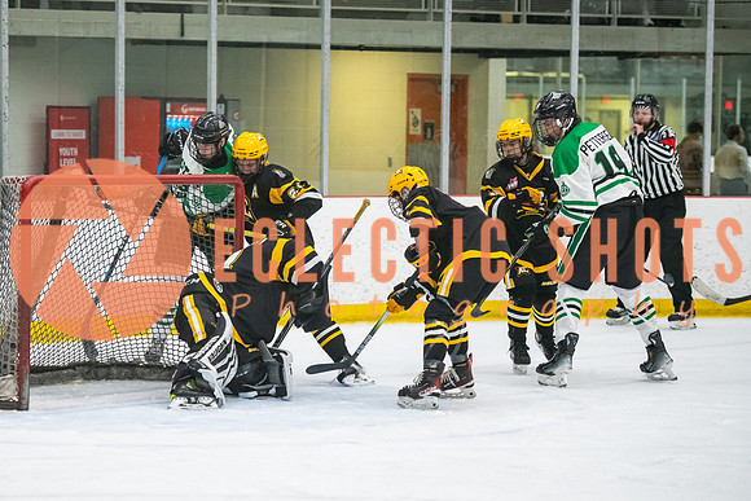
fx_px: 3066
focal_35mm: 147
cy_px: 250
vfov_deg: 9.3
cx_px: 225
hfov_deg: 13.9
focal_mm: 105
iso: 4000
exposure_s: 1/800
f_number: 2.8
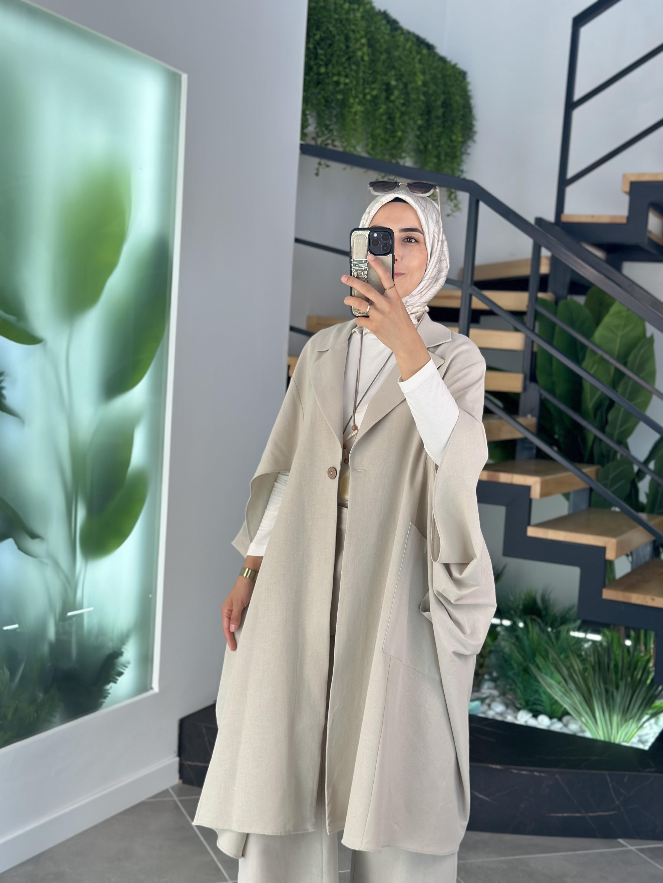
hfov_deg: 30.3
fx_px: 1226
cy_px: 442
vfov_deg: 39.7
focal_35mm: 48
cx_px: 332
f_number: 1.78
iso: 80
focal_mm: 6.86
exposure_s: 1/364
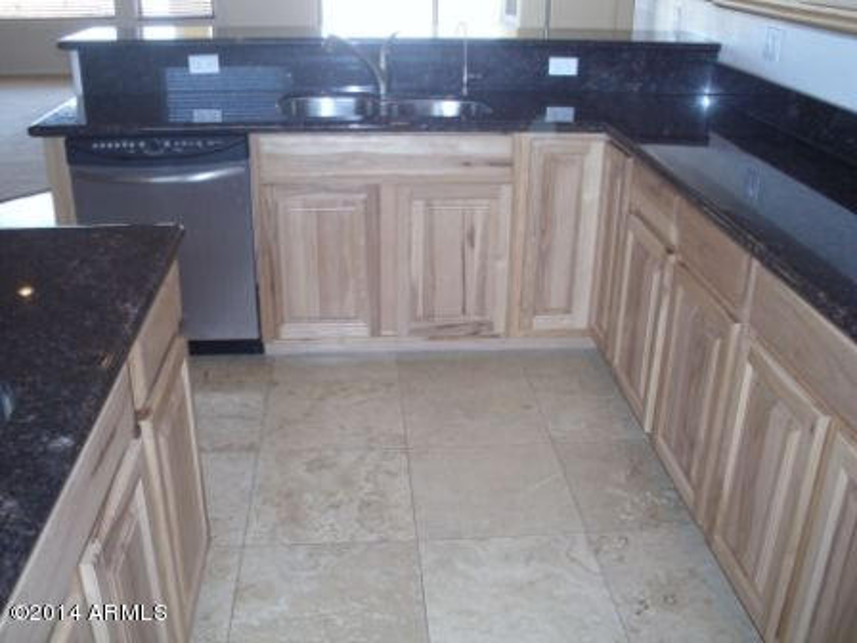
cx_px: 428
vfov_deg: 37.7
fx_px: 941
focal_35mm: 38
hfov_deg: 49.0
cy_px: 322
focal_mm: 6.3
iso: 200
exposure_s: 1/60
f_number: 2.9
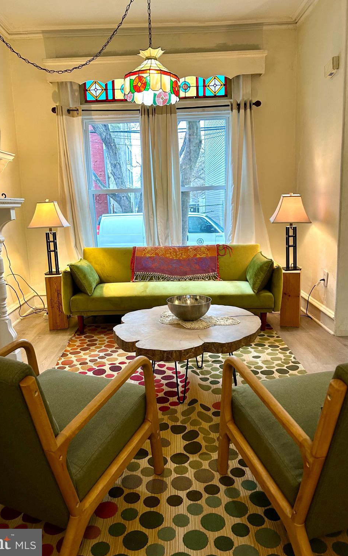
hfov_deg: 44.5
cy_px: 277
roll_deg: +2.7
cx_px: 162
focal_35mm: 28
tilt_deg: -11.8
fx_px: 425
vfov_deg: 66.5
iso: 125
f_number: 1.5
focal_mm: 5.7
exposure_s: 1/60
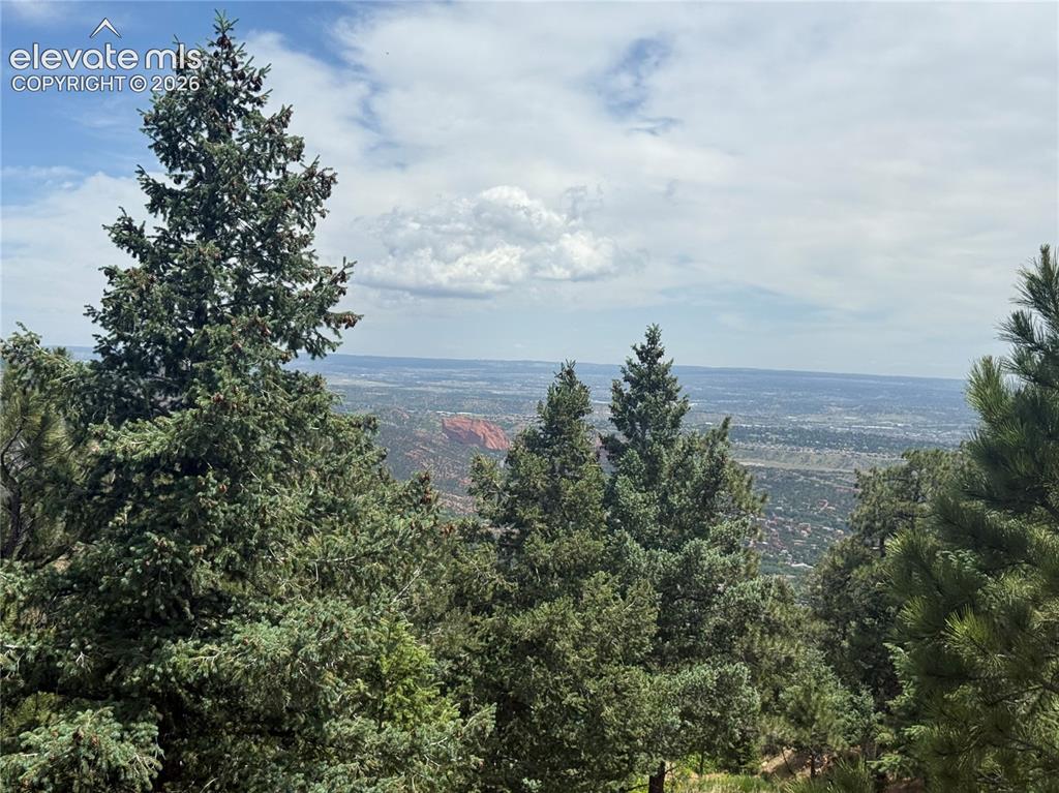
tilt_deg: -1.5
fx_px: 1468
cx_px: 530
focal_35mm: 48
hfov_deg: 39.7
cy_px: 396
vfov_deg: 30.2
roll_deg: -2.5
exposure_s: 1/7874
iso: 64
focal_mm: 6.76
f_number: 1.78
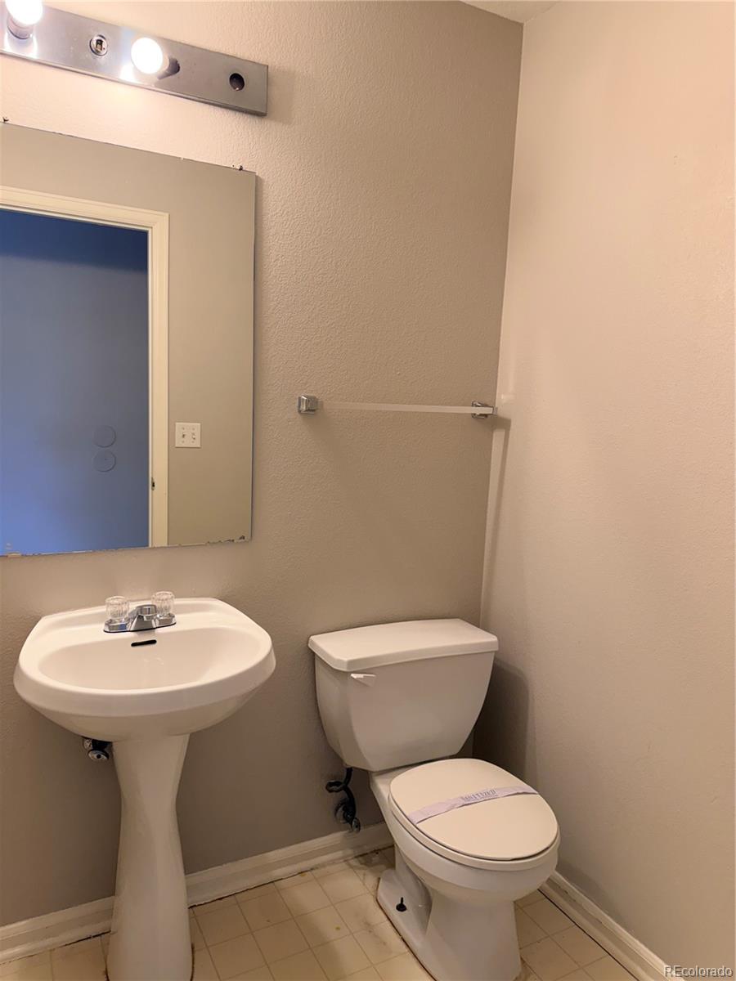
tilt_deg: -6.8
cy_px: 490
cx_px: 368
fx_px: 680
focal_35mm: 24
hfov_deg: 56.8
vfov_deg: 71.6
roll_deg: -3.4
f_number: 1.78
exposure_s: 1/209
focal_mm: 6.76
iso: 160
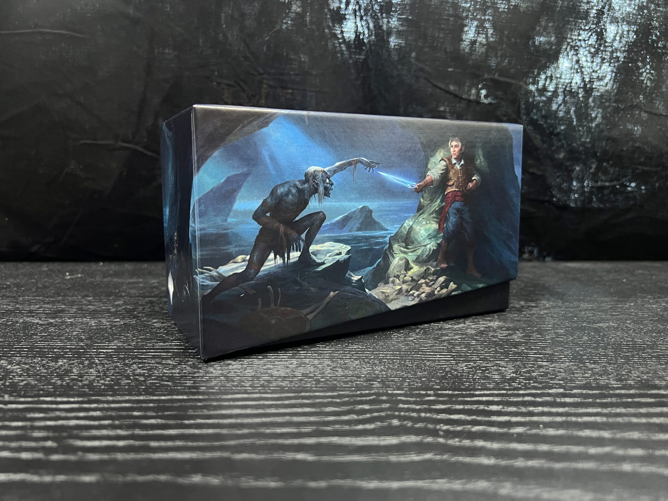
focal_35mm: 26
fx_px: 502
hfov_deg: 67.3
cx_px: 334
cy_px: 250
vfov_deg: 53.1
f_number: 1.5
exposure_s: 1/30
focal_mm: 5.7
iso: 640
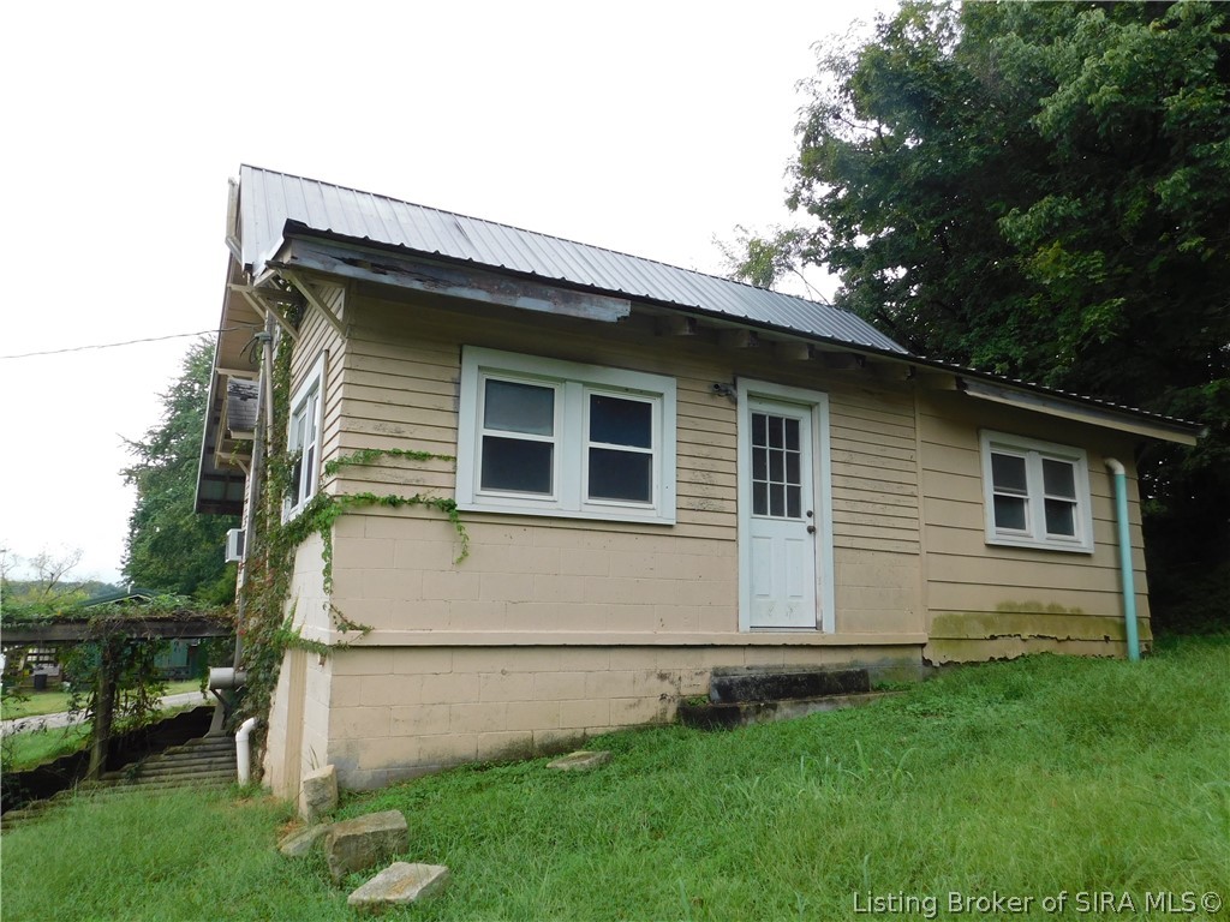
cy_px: 461
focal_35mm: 24
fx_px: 853
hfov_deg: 71.6
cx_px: 615
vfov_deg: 56.8
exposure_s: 1/250
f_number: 3
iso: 125
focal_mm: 4.1
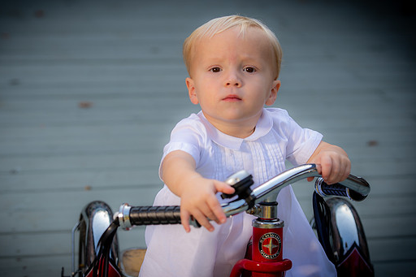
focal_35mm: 119
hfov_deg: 17.2
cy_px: 136
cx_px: 186
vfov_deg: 11.5
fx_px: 1375
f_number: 4.5
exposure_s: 1/125
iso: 100
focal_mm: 105
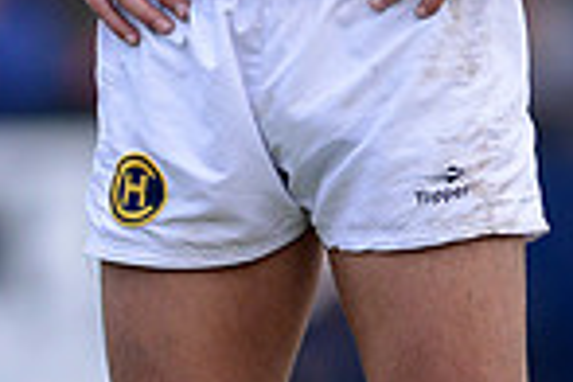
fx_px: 26340
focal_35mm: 1655
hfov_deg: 1.2
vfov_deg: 0.8
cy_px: -345
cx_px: 526
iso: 1100
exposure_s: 1/800
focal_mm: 420
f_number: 4
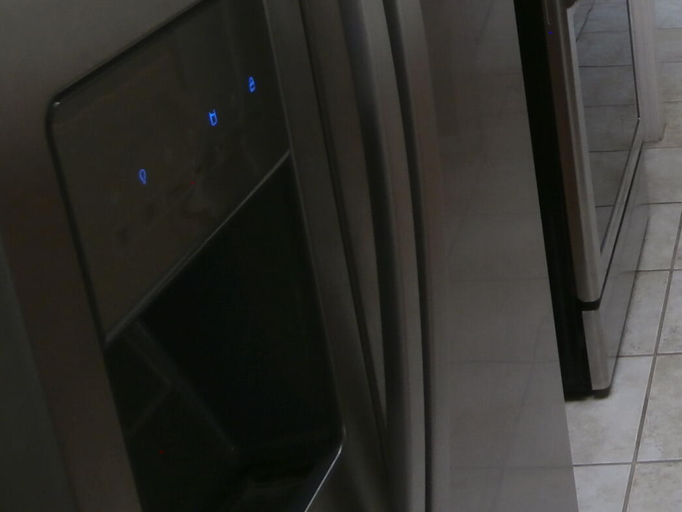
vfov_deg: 20.6
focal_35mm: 69
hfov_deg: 25.3
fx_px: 1360
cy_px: -2
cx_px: 823
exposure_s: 1/13
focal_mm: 4.2
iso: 100
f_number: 3
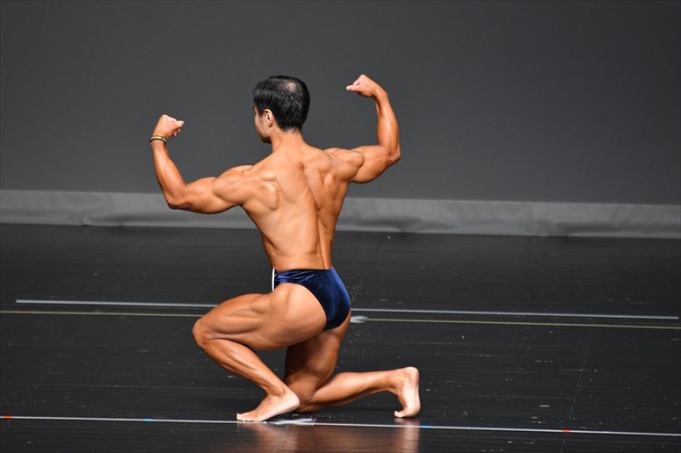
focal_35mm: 450
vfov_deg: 3.1
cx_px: 340
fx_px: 8508
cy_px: 226
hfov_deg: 4.6
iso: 2500
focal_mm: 300
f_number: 5.6
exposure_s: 1/400
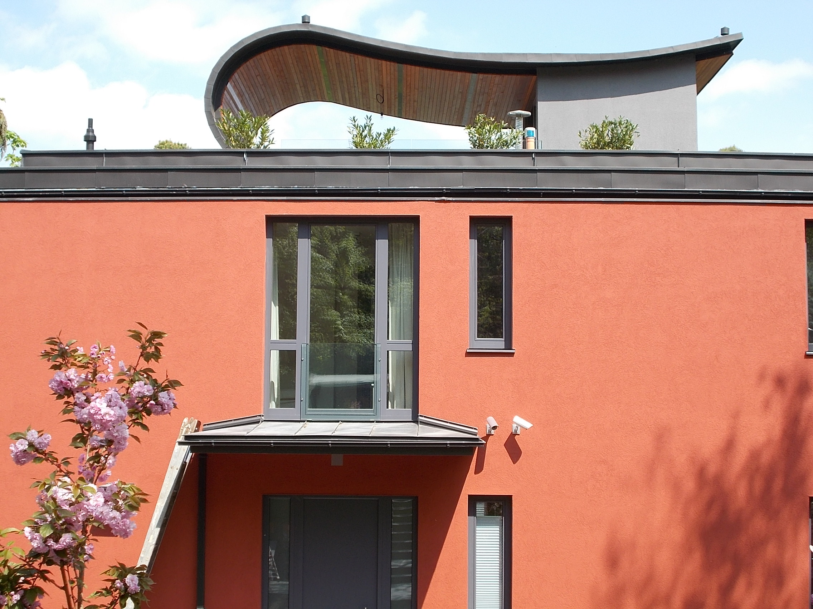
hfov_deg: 38.2
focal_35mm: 50
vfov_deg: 29.1
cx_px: 406
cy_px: 304
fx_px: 1174
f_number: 4.5
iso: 80
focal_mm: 9
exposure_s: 1/250
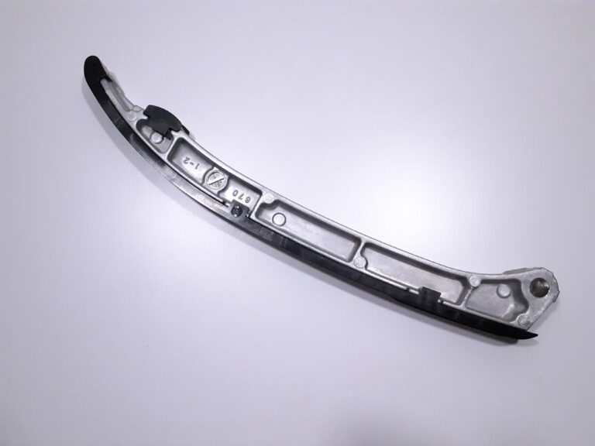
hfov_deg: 65.3
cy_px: 223
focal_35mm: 27
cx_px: 298
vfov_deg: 51.4
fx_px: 464
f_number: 1.9
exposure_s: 1/526
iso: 800
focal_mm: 3.6
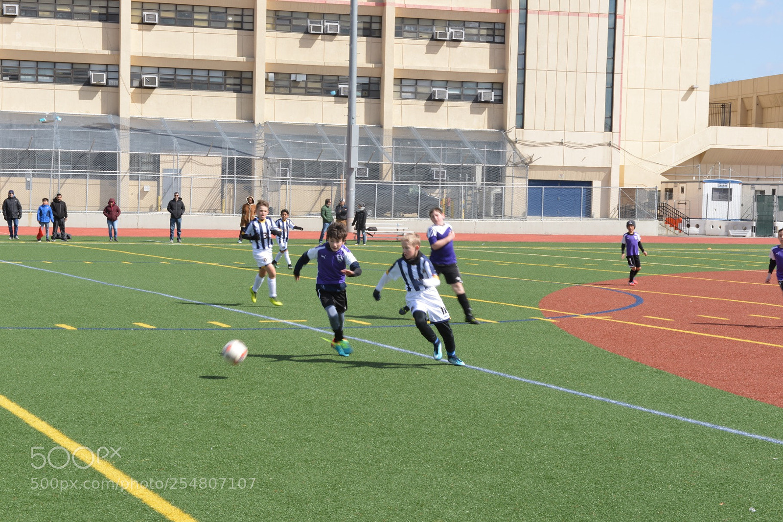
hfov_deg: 28.8
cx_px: 392
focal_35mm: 70
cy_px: 261
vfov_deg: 19.5
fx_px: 1523
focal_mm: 70
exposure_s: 1/60
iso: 250
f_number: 22
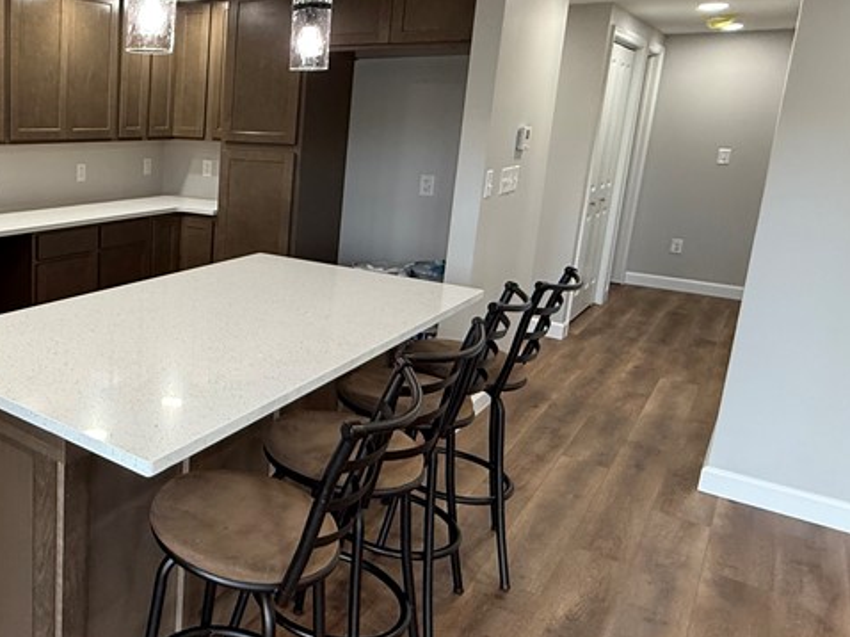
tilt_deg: -11.7
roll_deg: -1.1
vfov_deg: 46.5
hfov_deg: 52.3
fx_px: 736
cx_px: 75
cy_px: 254
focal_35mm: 30
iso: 250
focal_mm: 2.22
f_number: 2.2
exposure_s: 1/120
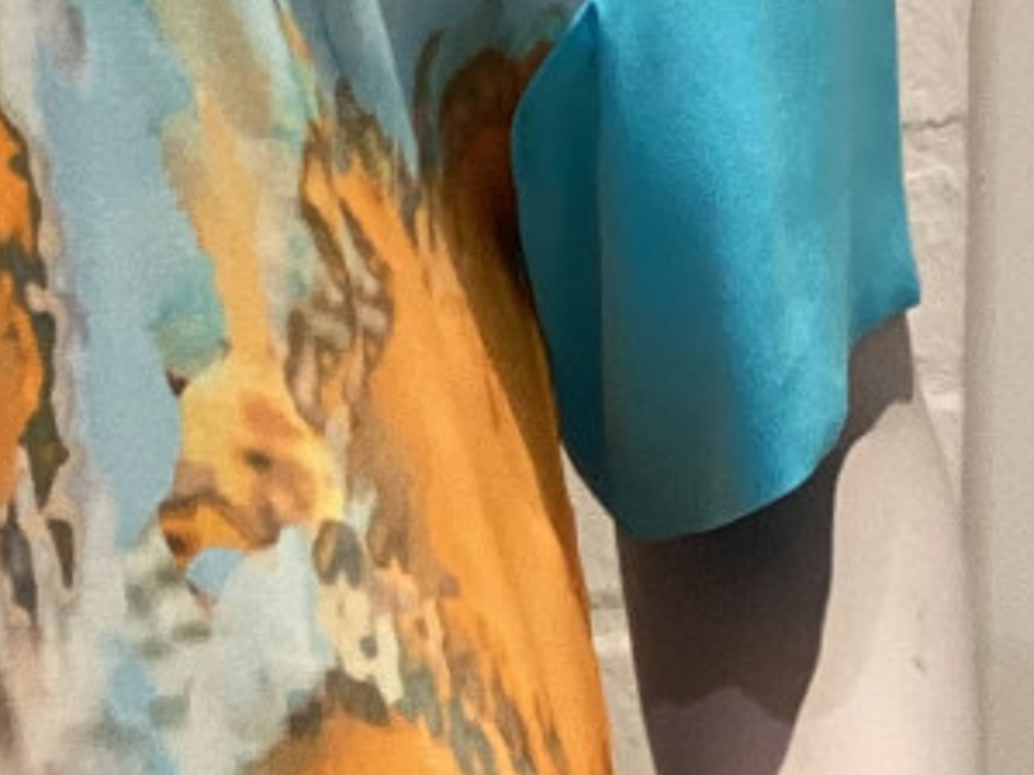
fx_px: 4957
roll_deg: +1.3
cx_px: -163
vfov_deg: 8.6
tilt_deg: -5.2
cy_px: 1360
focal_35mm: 166
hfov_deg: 11.7
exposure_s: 1/50
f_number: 2.4
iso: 160
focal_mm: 3.3
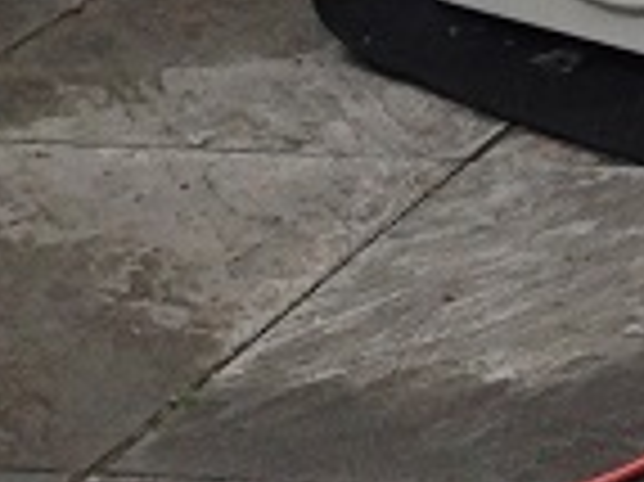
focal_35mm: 226
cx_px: 2166
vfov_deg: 6.0
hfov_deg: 7.4
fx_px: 4201
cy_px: -1106
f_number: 2.4
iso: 50
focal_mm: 4.12
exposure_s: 1/200
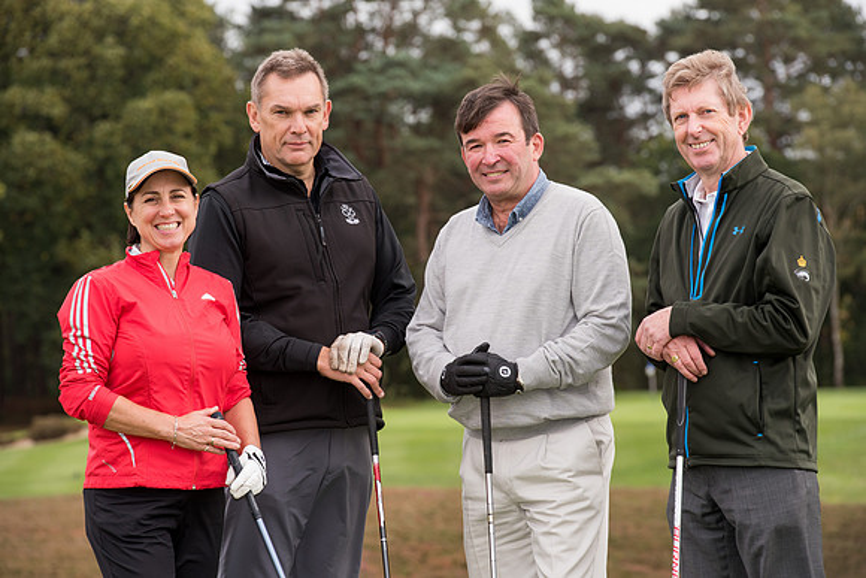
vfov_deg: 7.0
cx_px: 433
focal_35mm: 195
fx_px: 4692
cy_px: 289
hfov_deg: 10.5
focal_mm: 195
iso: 640
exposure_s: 1/250
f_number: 8
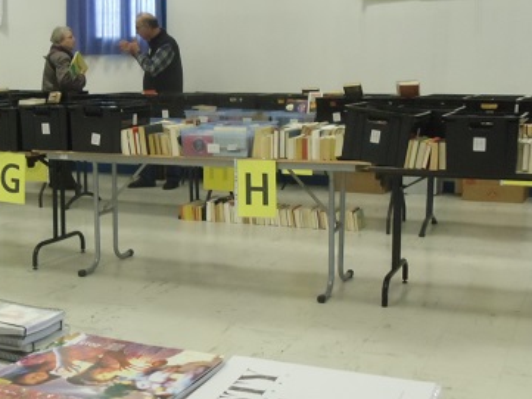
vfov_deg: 18.9
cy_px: 187
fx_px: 1199
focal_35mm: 78
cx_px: 167
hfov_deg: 24.9
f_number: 3.5
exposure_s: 1/50
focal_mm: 6
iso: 400
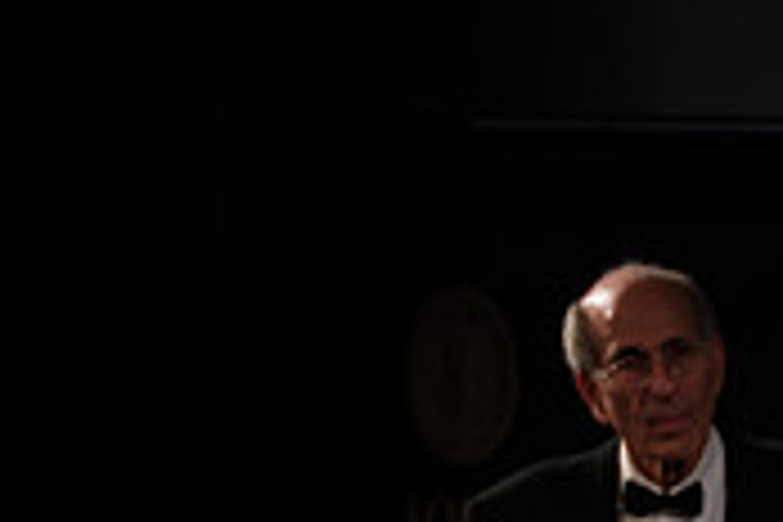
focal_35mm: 665
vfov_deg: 2.1
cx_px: 1161
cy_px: 814
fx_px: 14463
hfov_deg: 3.1
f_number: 4
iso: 1600
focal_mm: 200
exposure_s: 1/200
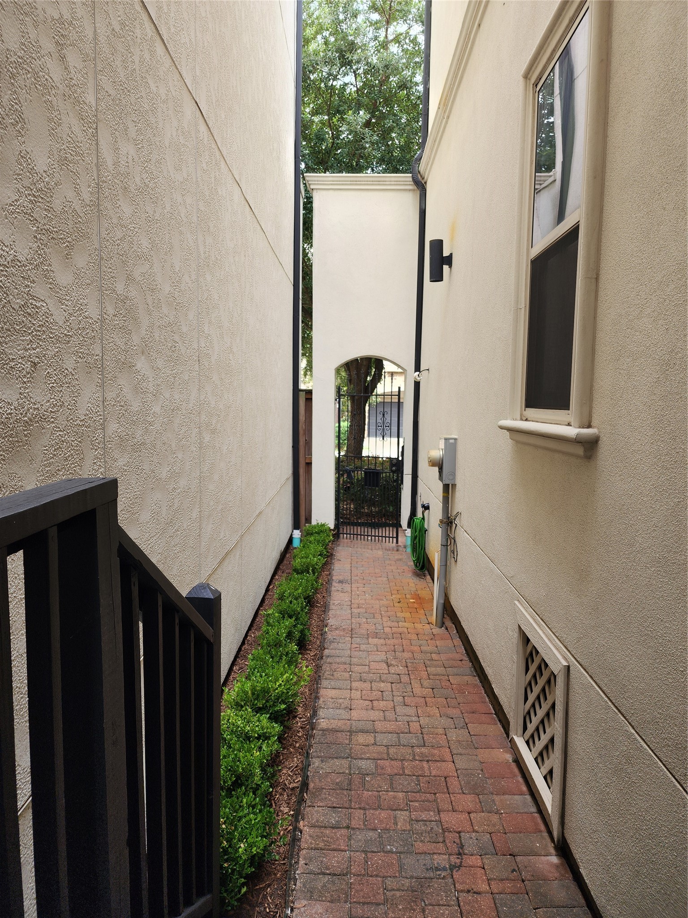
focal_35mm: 23
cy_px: 459
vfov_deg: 73.9
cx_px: 344
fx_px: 610
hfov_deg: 58.9
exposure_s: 1/100
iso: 40
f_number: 1.8
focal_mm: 6.4
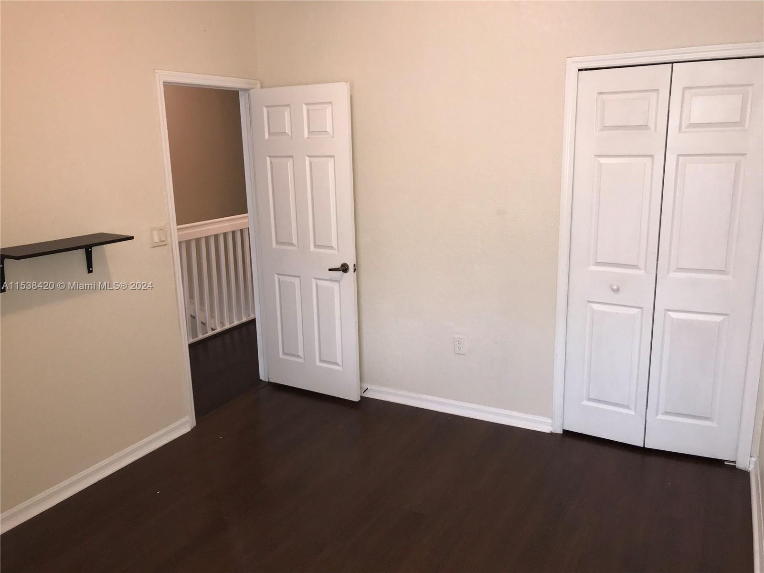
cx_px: 382
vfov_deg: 49.7
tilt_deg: -13.3
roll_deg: +1.1
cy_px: 286
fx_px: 618
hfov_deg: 63.4
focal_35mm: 28
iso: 64
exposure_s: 1/30
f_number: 1.8
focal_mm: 3.99
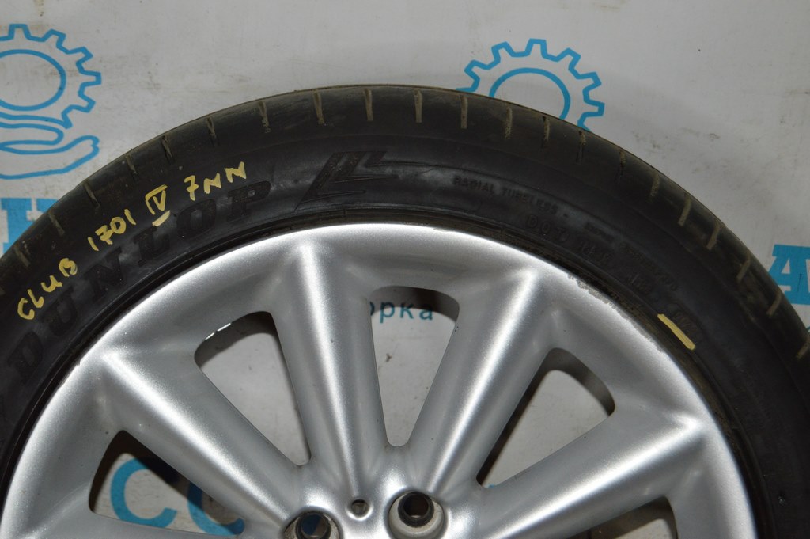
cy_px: 270
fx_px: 1855
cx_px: 405
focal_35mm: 82
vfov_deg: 16.5
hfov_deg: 24.6
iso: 1400
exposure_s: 1/60
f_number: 5.6
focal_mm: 55
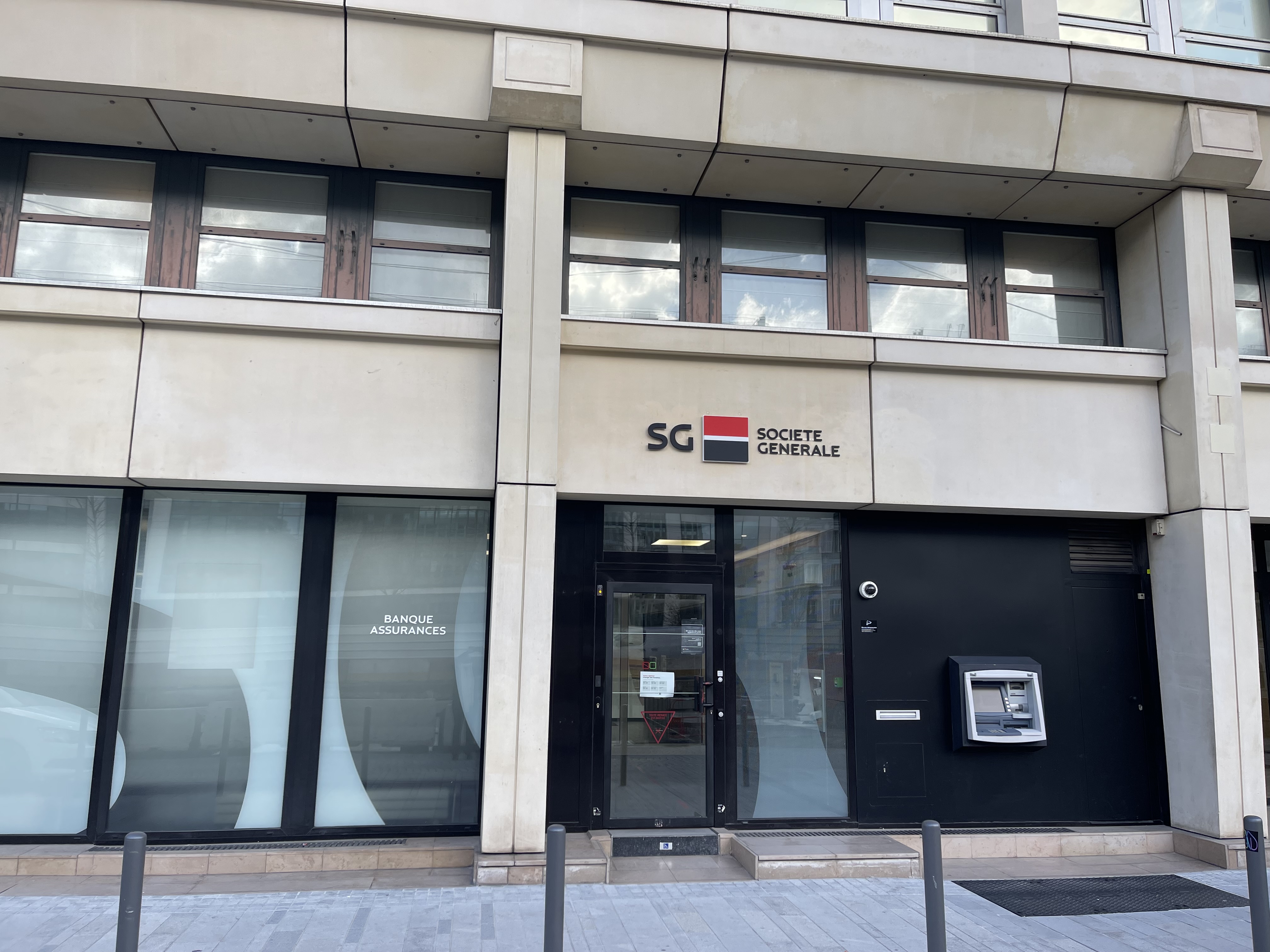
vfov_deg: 54.9
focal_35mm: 25
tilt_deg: +10.8
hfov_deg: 69.4
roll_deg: -1.4
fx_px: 917
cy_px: 476
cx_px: 635
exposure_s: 1/978
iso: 32
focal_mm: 5.1
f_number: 1.6
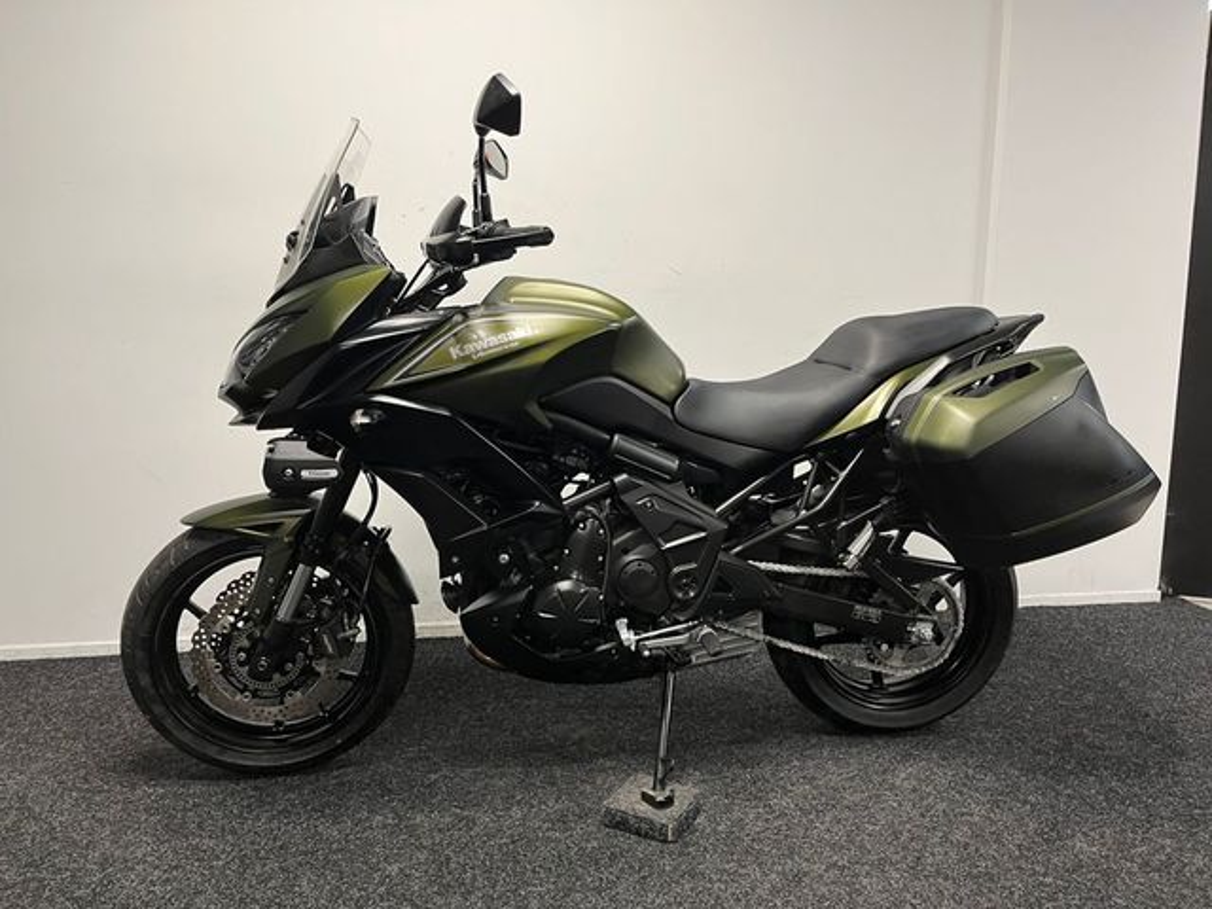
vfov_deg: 53.1
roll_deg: +0.1
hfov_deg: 67.3
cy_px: 454
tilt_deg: -8.4
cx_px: 606
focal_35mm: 26
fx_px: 910
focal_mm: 5.1
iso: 100
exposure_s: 1/50
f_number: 1.6
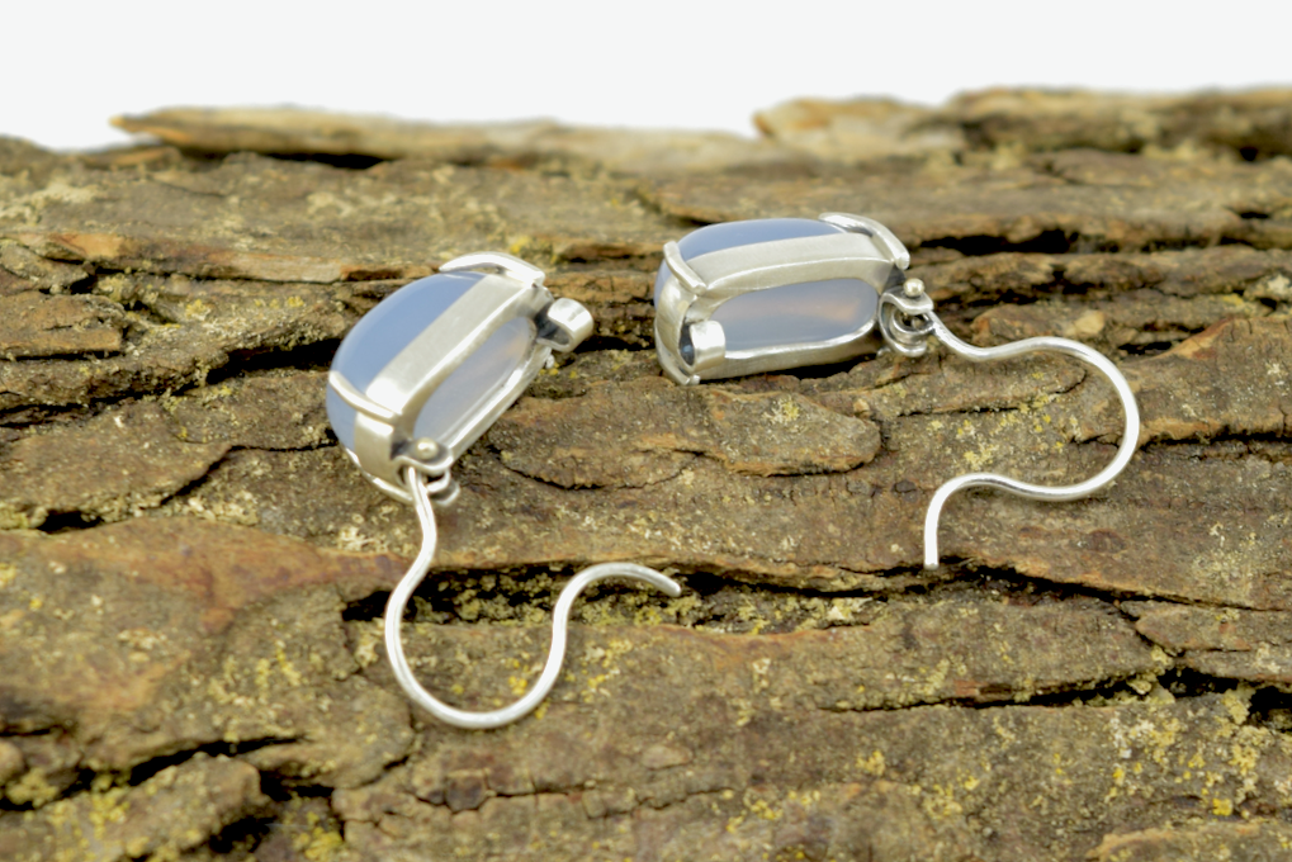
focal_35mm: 104
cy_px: 346
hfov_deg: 19.7
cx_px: 631
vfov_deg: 13.2
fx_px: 3720
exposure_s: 1/160
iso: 400
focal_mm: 55
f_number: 7.1
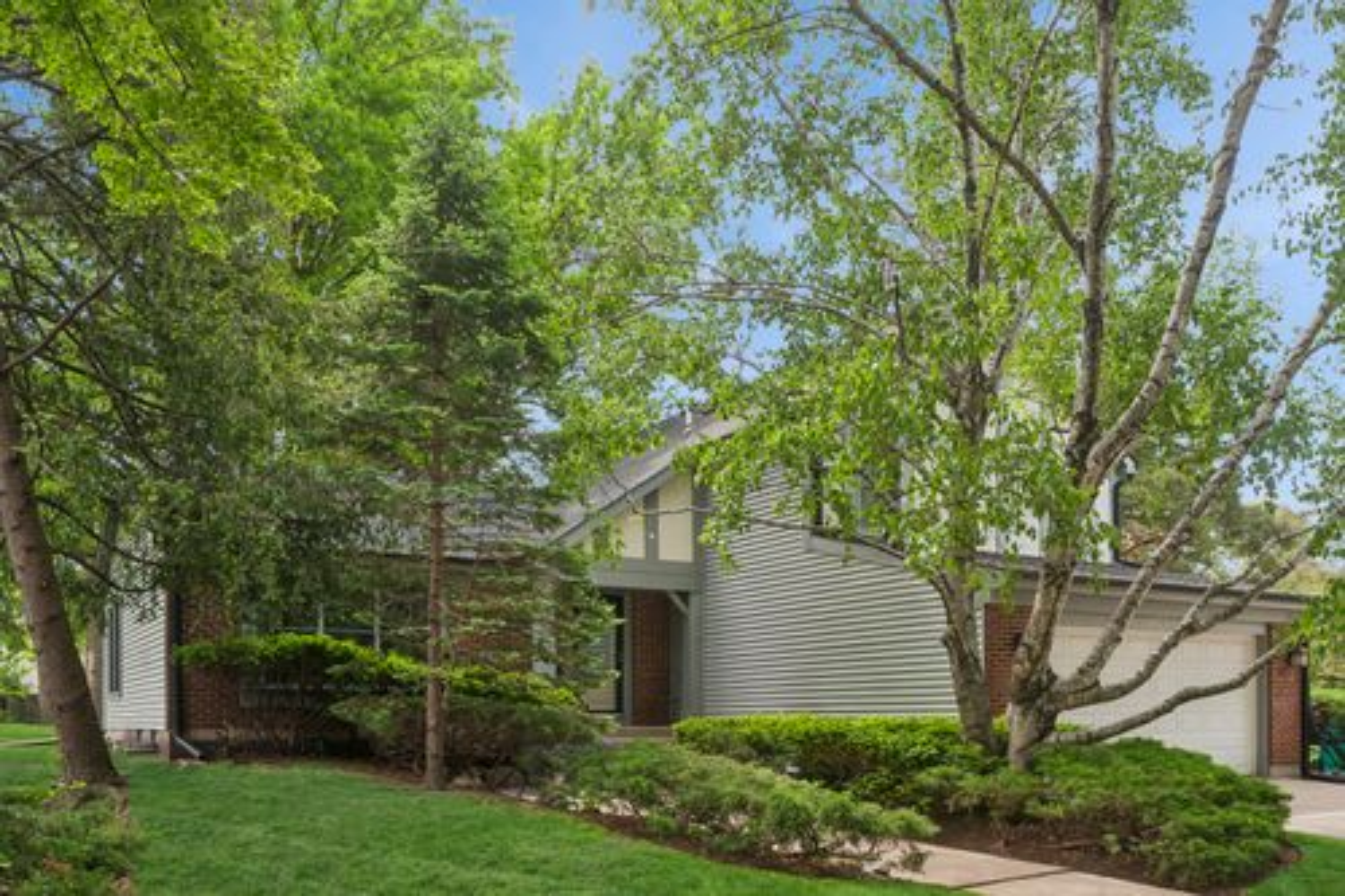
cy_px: 448
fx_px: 1158
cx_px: 672
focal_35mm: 31
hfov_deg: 60.3
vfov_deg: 42.3
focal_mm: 31
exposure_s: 1/250
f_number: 8
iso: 400
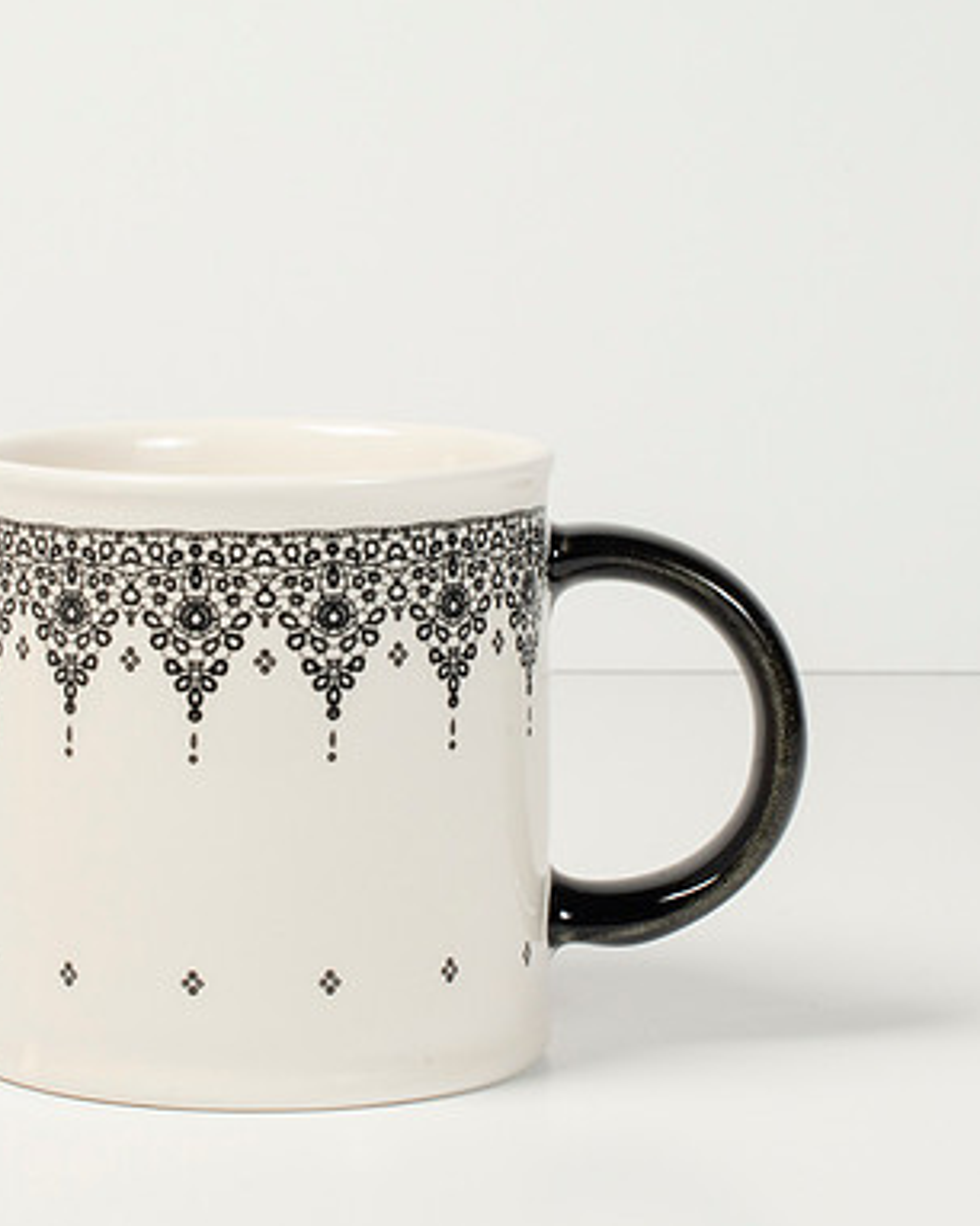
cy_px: 632
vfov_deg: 14.0
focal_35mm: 138
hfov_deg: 11.2
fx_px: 5007
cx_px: 270
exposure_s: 1/60
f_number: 16
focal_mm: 50
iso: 200
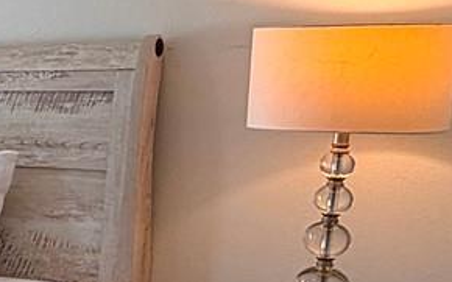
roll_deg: -0.1
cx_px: -517
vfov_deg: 15.9
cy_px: 181
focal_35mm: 82
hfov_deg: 16.7
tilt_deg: -4.4
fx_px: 1010
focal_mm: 2.22
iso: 100
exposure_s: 1/120
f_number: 2.2
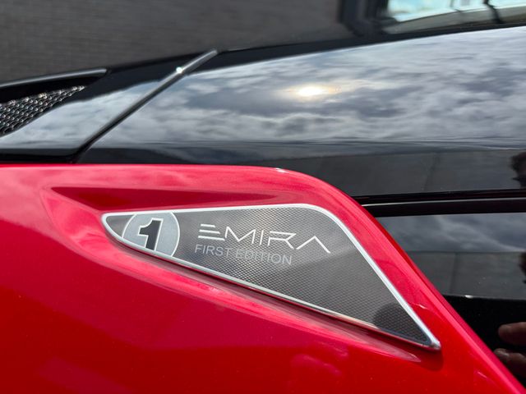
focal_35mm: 26
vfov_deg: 53.1
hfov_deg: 67.3
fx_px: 395
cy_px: 197
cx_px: 263
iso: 64
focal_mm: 5.96
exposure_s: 1/2451
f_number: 1.6
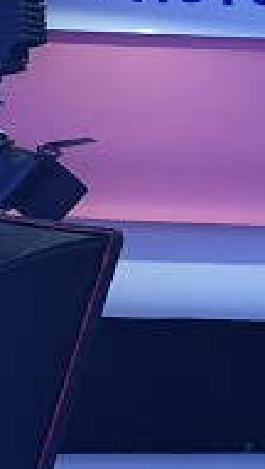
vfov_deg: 19.4
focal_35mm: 110
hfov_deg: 10.9
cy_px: 184
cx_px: 302
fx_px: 1369
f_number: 2.2
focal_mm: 4.15
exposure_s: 1/17
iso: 40
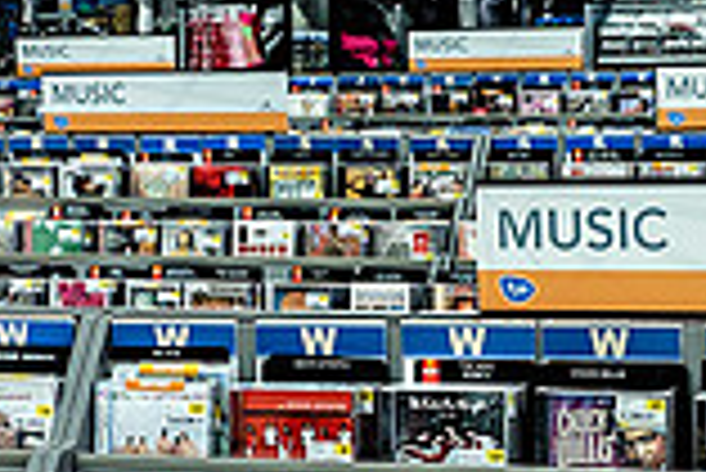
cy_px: 299
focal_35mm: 129
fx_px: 2532
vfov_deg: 10.6
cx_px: 423
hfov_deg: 15.9
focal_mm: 23.3
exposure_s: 1/210
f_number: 5.6
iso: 400
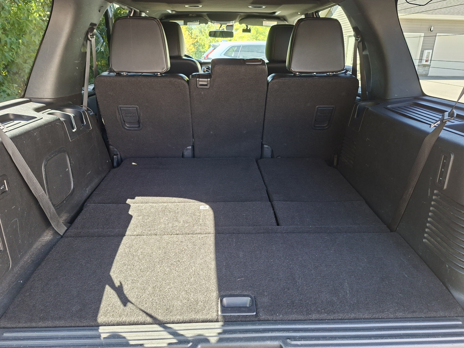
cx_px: 232
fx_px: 308
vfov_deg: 58.9
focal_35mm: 23
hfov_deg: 73.9
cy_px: 174
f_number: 1.8
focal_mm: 5.54
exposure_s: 1/120
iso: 250
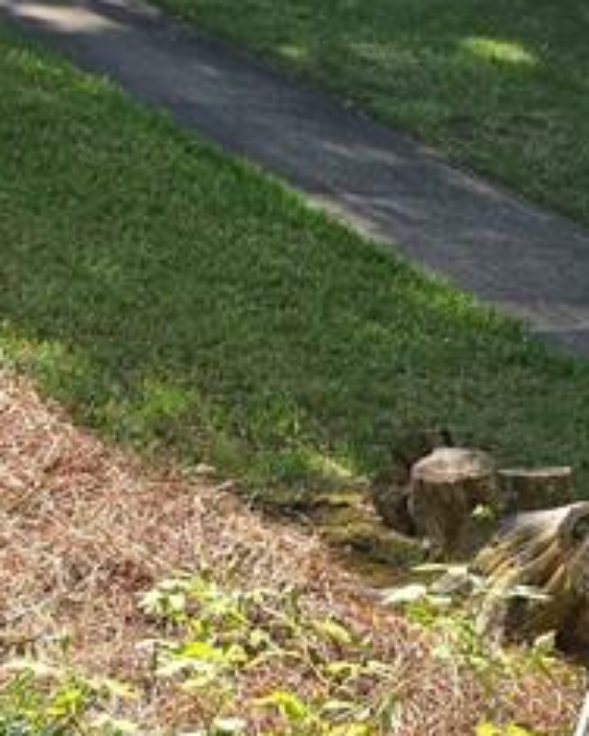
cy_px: 642
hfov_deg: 15.0
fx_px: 2135
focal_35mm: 98
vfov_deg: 19.3
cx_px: -179
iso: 12
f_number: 1.7
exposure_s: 1/234
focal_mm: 6.3
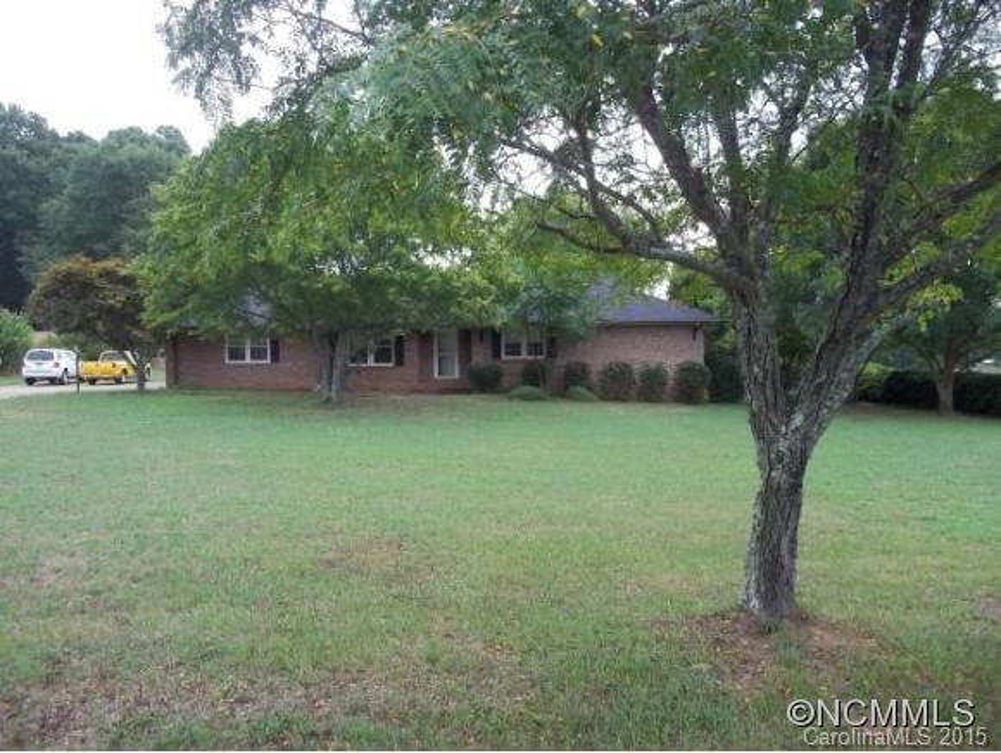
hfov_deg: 56.8
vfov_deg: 44.2
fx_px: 926
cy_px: 376
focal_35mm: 32
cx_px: 500
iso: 64
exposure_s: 1/200
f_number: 2.9
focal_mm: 5.7
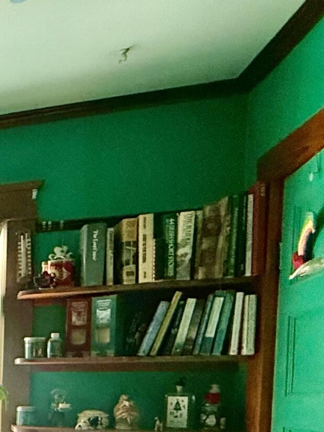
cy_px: 417
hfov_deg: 18.4
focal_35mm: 51
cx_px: -329
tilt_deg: -2.7
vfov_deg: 34.6
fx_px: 636
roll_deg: -0.9
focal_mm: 2.22
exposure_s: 1/70
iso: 400
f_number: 2.2
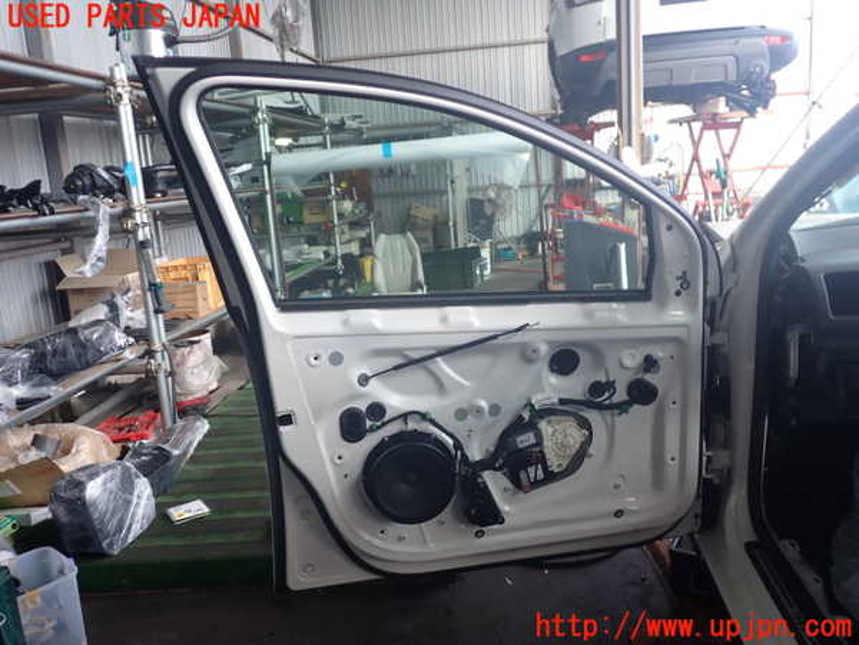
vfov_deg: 46.8
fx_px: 744
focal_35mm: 30
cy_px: 322
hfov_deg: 60.0
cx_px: 430
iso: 125
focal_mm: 5.4
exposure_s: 1/125
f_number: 2.3
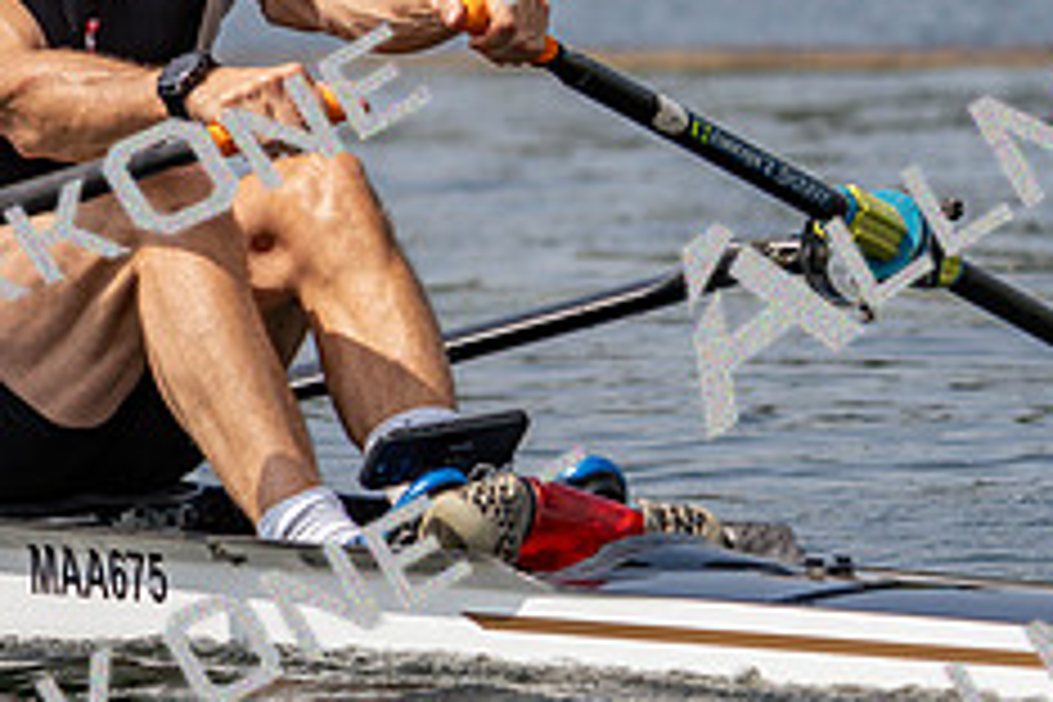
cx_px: 297
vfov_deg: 2.8
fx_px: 14507
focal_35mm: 496
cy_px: 11
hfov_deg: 4.2
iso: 200
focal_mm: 200
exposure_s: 1/1600
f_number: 5.6
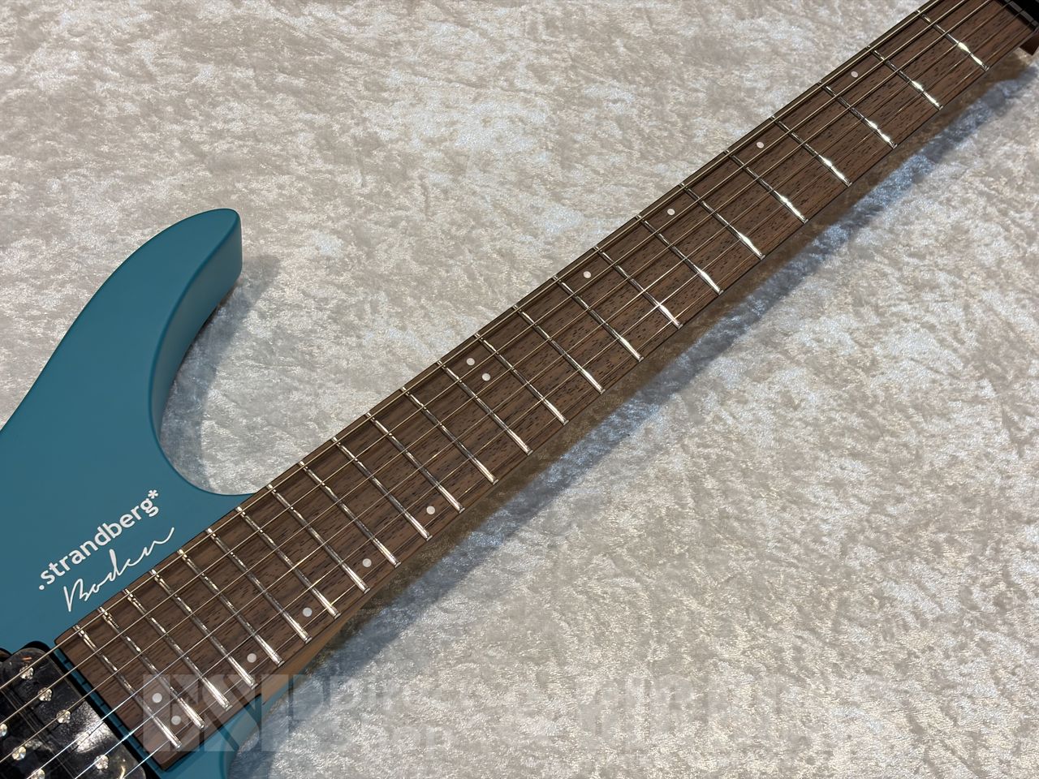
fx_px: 1561
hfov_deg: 36.8
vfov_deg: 28.0
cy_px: 390
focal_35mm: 52
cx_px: 520
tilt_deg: -59.5
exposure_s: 1/60
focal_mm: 5.96
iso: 50
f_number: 1.6
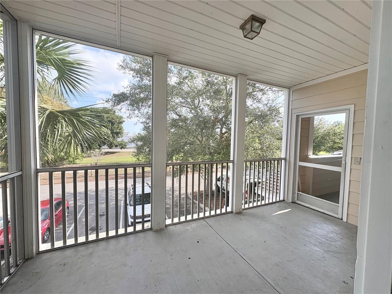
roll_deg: -0.1
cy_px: 147
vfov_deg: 85.7
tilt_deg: -2.9
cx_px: 196
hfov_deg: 102.1
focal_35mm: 14
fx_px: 159
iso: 64
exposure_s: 1/512
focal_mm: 2.22
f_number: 2.2
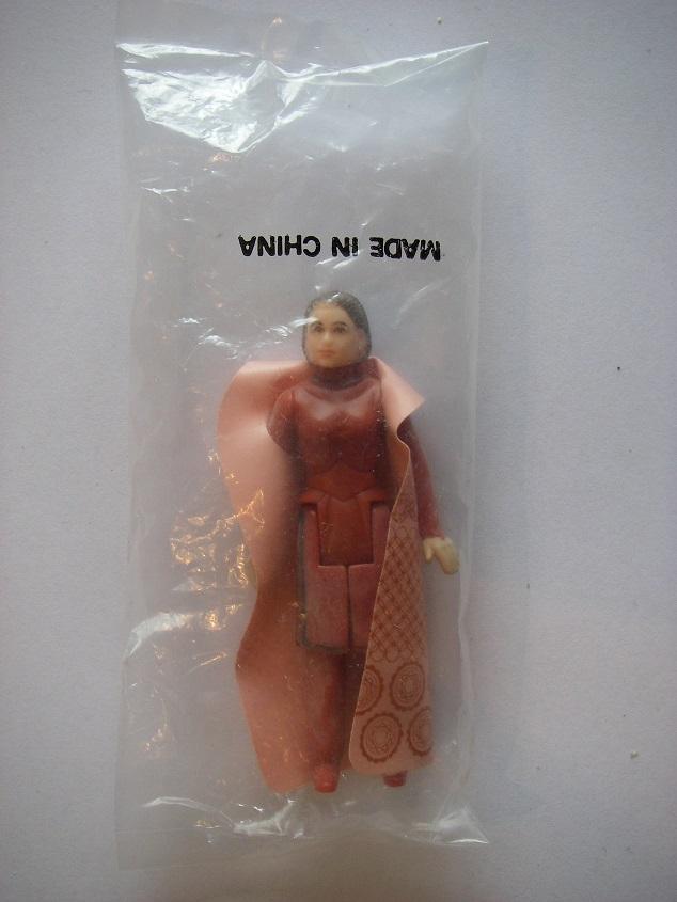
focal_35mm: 38
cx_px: 338
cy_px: 451
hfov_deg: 37.7
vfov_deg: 49.0
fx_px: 991
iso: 160
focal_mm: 6.3
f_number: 3.3
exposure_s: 1/50
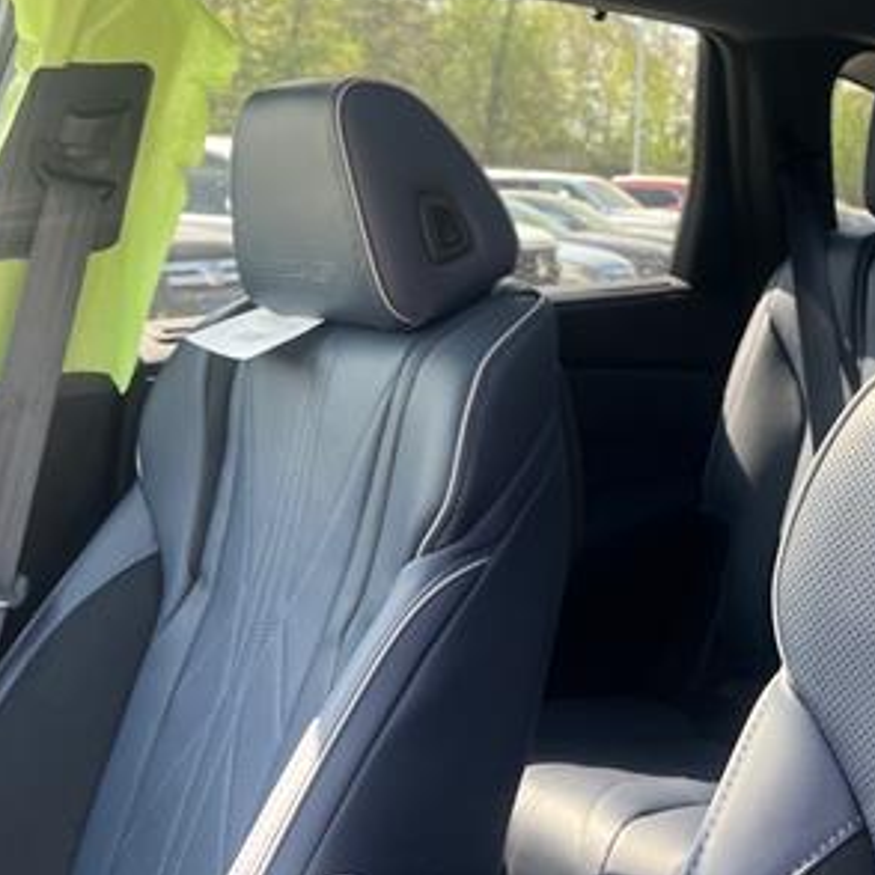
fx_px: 1430
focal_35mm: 50
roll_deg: -3.1
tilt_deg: +1.4
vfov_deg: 33.3
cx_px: 777
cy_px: 214
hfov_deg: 32.4
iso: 64
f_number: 1.6
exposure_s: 1/137
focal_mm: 5.1
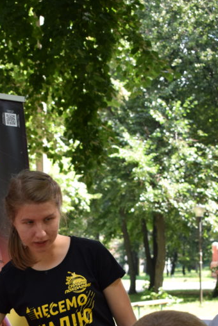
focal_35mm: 88
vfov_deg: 22.6
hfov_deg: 15.4
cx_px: 20
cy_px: 282
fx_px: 798
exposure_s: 1/500
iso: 900
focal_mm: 29
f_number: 4.2
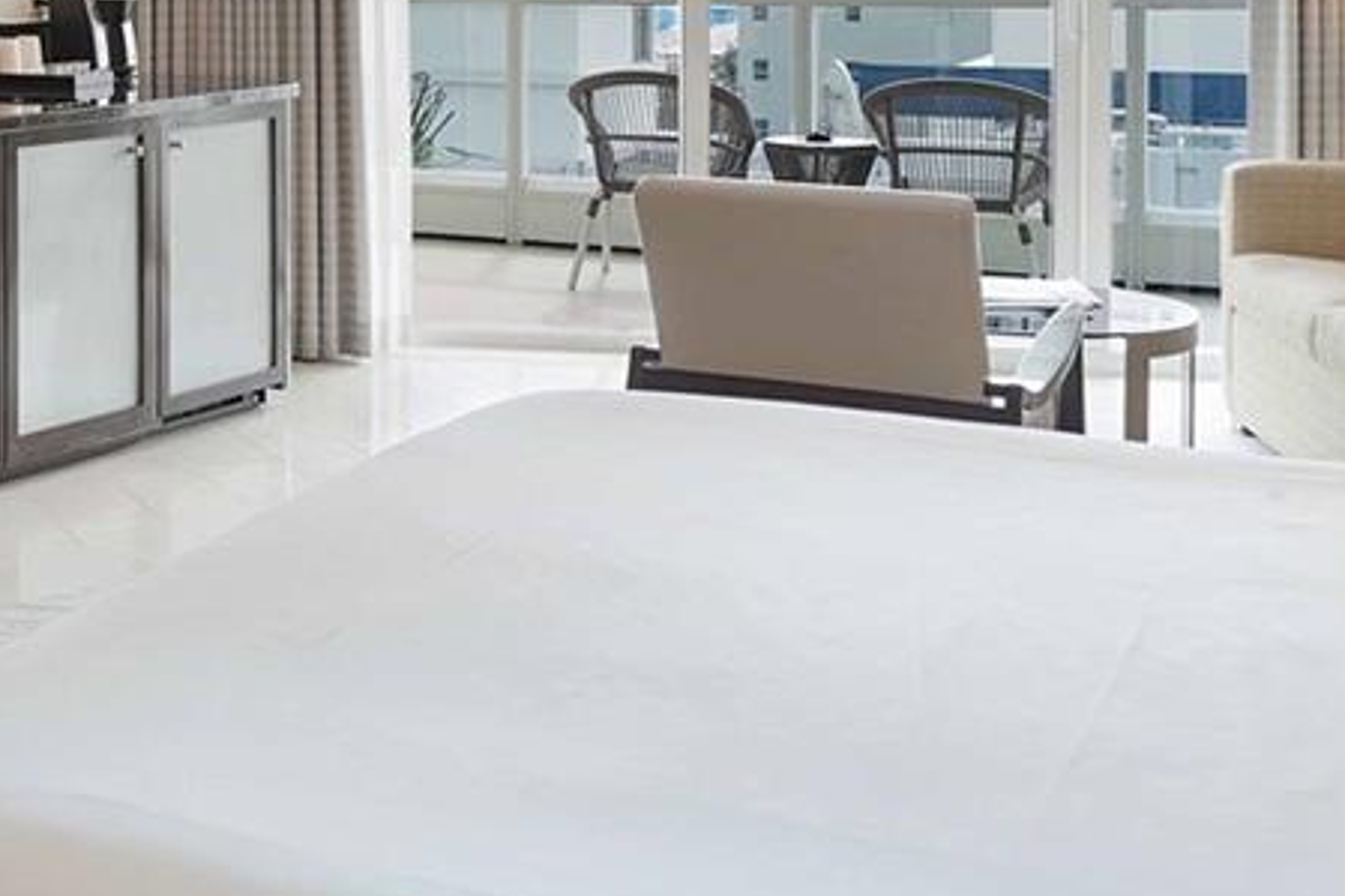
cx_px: -249
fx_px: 2129
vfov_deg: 22.7
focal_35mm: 57
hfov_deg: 30.2
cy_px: -30
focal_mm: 16
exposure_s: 1/160
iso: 400
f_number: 4
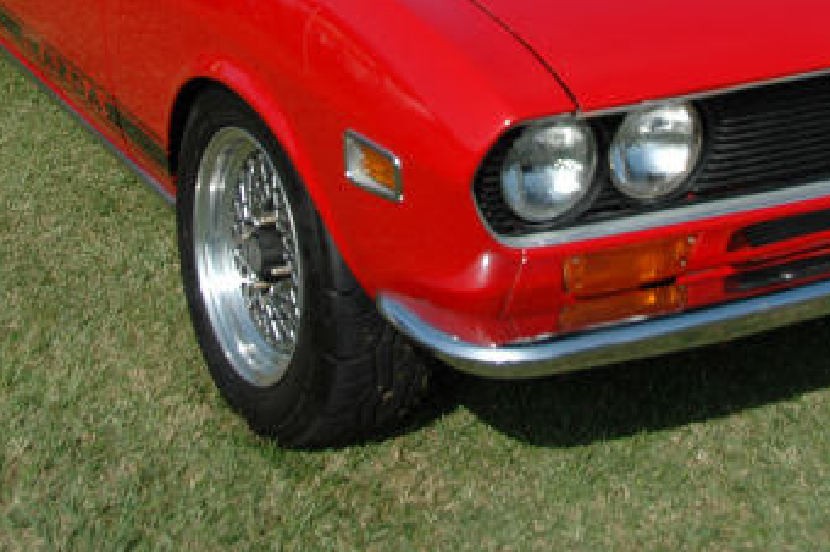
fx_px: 1612
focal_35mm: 70
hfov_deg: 28.8
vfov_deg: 18.9
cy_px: -5
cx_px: 476
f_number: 4.5
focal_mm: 22
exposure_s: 1/1600
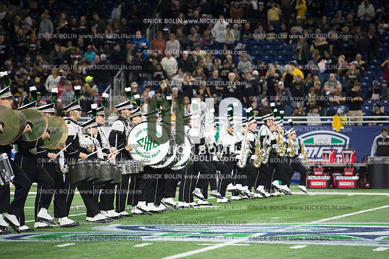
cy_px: 130
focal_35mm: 195
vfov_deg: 7.0
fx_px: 2106
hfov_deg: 10.6
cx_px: 194
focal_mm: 195
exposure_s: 1/1000
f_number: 3.5
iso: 2500
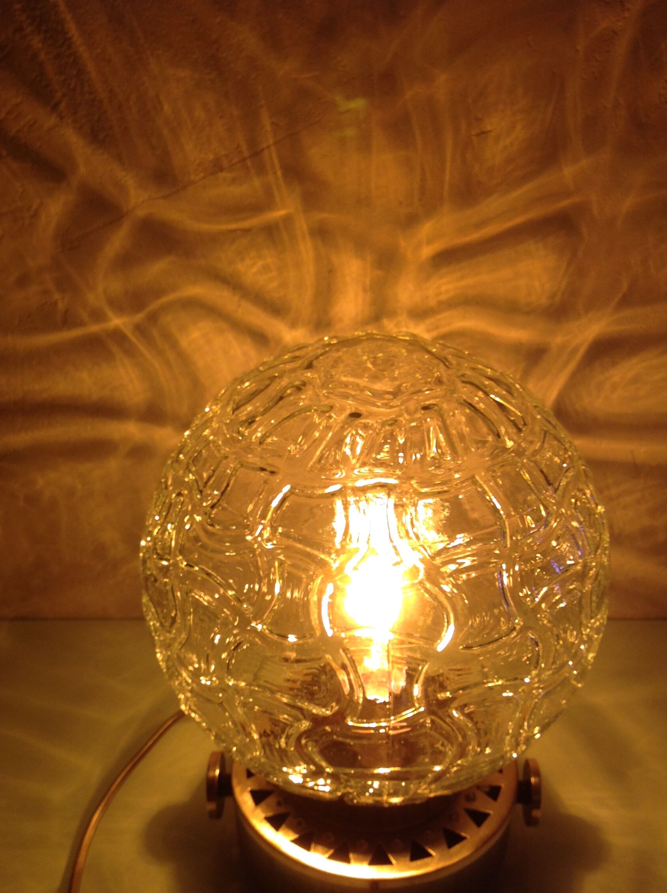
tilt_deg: -29.2
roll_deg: +1.4
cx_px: 360
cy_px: 497
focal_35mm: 40
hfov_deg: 35.9
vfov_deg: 46.8
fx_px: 1030
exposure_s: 1/33
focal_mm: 4.28
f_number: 2.4
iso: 50
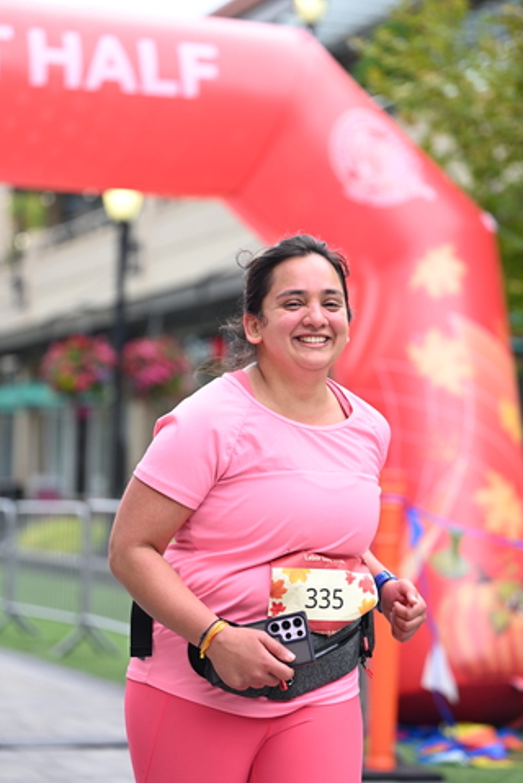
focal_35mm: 101
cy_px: 361
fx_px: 2198
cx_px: 284
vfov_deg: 20.2
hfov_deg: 13.6
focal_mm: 88
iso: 640
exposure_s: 1/1600
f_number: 2.8
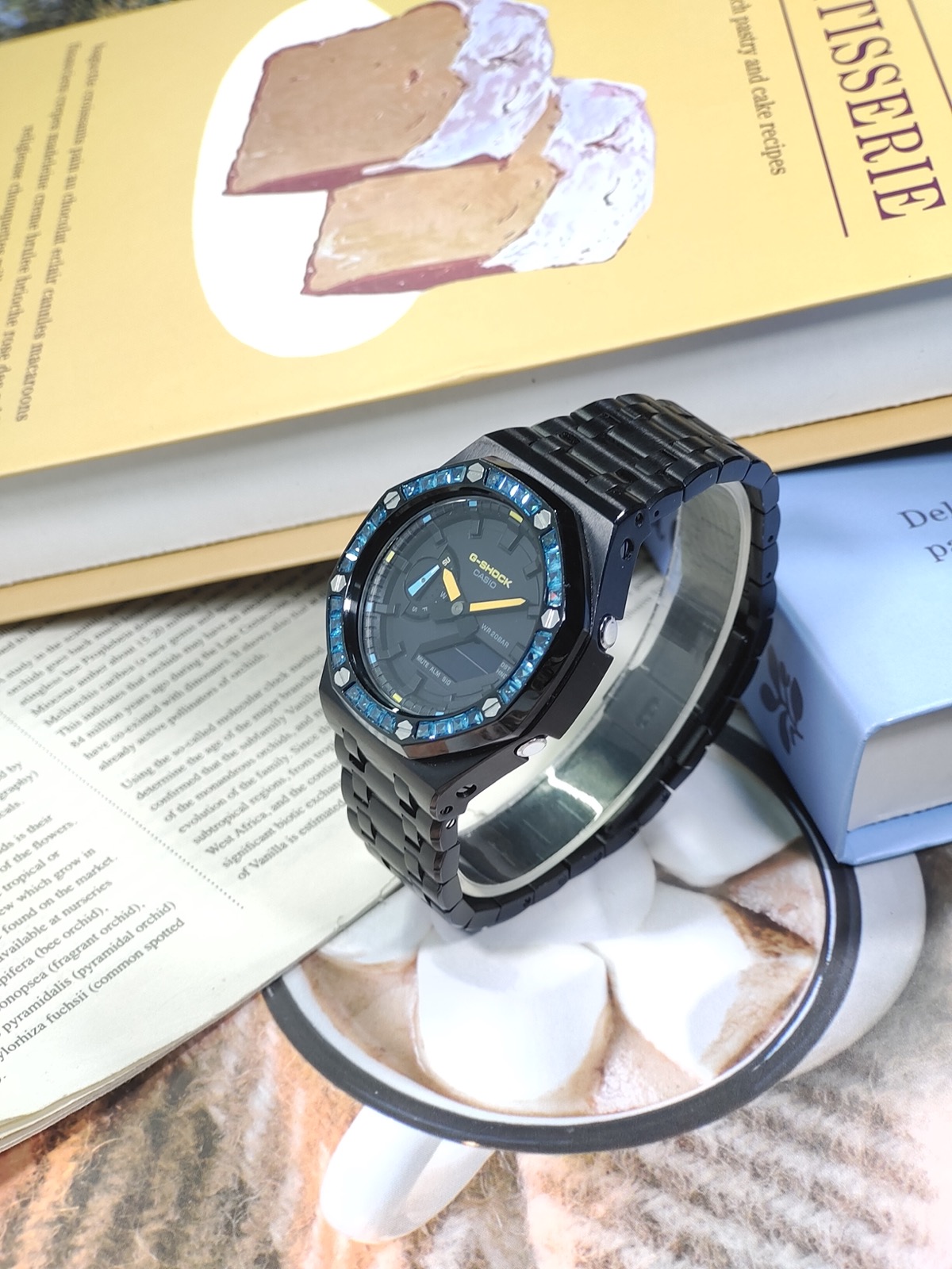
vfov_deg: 38.2
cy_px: 634
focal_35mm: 50
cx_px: 476
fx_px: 1833
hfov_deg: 29.1
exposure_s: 1/50
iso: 50
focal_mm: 7.55
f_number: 2.08
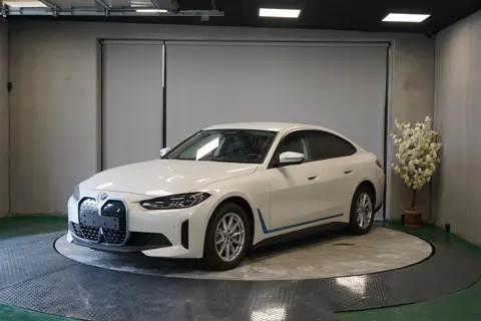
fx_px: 628
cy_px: 160
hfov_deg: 41.9
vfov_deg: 28.6
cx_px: 240
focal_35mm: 47
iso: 1000
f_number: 4.5
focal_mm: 47
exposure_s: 1/160
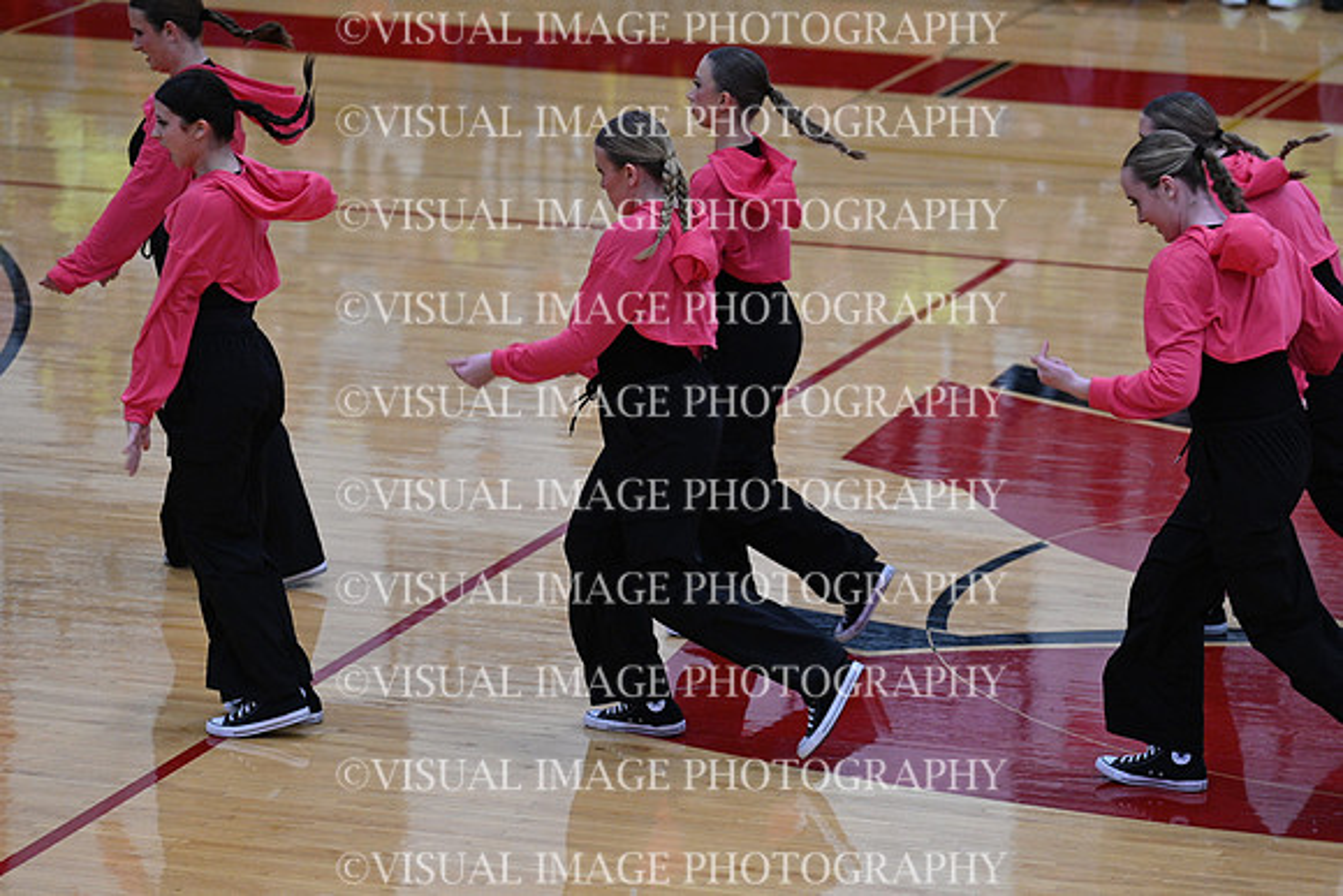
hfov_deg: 11.4
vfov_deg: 7.6
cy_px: 448
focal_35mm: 180
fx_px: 6716
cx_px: 672
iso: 4000
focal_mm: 180
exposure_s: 1/400
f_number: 4
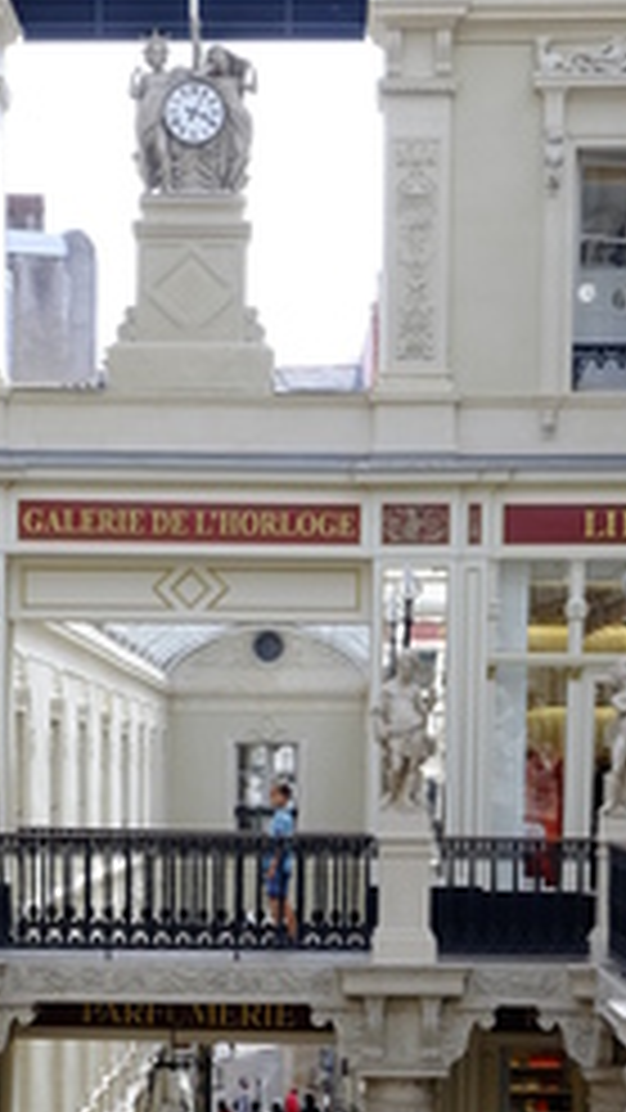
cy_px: 1184
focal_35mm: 89
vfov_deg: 22.7
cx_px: 225
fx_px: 2625
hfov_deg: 13.6
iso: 400
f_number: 8
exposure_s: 1/40
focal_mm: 23
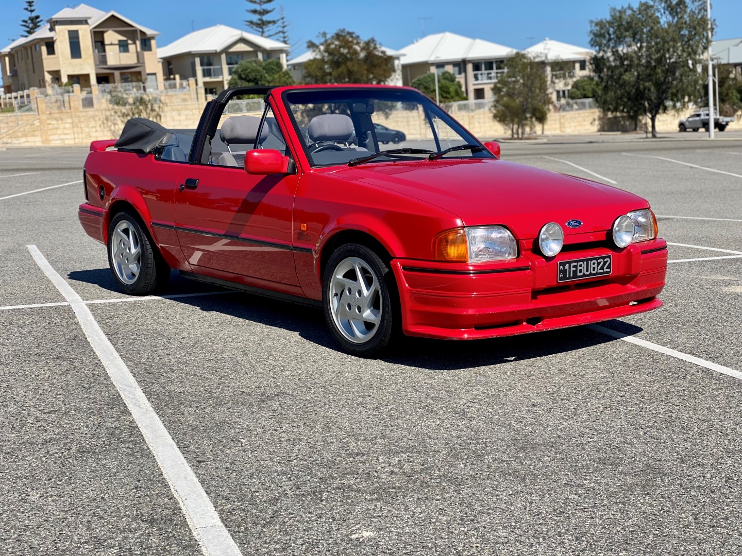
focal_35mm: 52
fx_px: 1115
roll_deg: +5.5
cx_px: 371
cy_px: 278
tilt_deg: -8.9
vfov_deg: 28.0
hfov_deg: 36.8
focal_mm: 6
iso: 20
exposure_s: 1/1916
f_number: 2
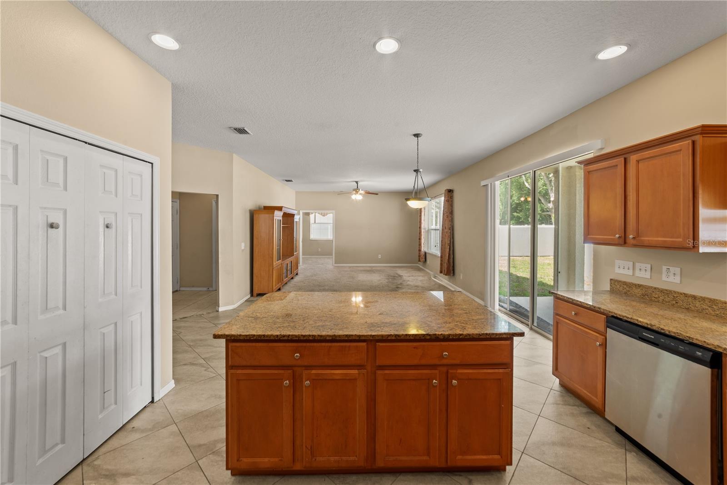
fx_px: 283
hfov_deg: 104.2
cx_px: 364
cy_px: 242
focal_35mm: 14
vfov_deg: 81.2
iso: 160
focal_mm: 14
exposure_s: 1.6
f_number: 11
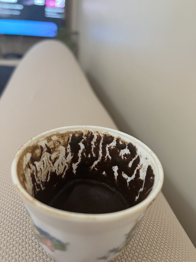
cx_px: 98
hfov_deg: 53.1
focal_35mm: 26
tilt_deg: -27.4
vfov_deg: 67.3
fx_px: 196
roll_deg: -5.9
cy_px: 131
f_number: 1.6
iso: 320
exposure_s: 1/50
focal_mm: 5.1
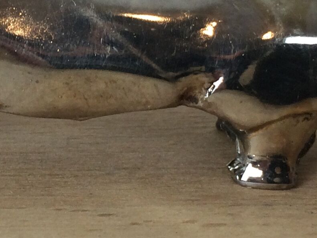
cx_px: 57
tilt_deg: -17.5
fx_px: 1099
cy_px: 41
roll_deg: -0.9
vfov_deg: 12.3
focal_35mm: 120
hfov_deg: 16.3
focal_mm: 4.15
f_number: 2.2
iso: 64
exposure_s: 1/100
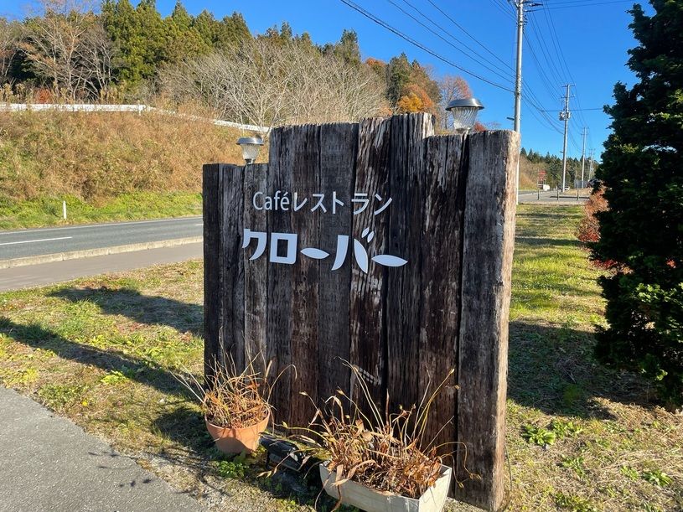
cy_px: 256
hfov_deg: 67.3
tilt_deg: -4.4
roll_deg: -0.6
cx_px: 342
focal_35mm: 26
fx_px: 513
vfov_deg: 53.1
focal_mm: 4.2
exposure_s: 1/1103
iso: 32
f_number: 1.6
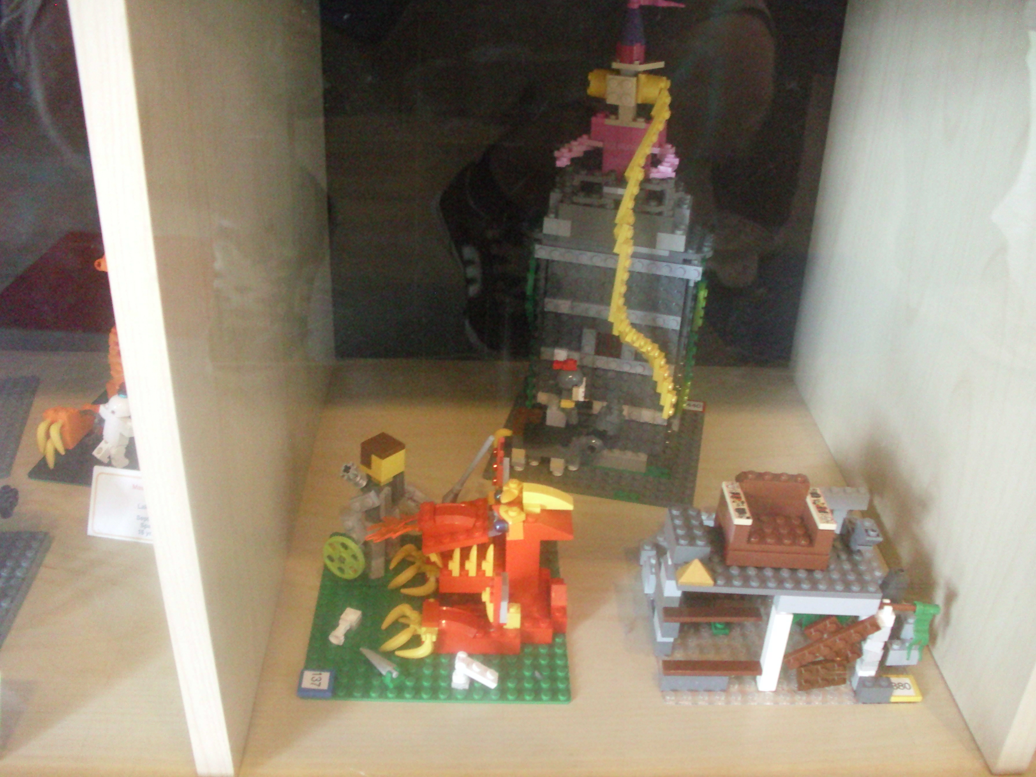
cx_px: 518
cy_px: 388
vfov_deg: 37.7
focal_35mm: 38
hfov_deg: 49.0
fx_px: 1137
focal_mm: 6.3
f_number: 3.1
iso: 800
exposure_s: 1/60
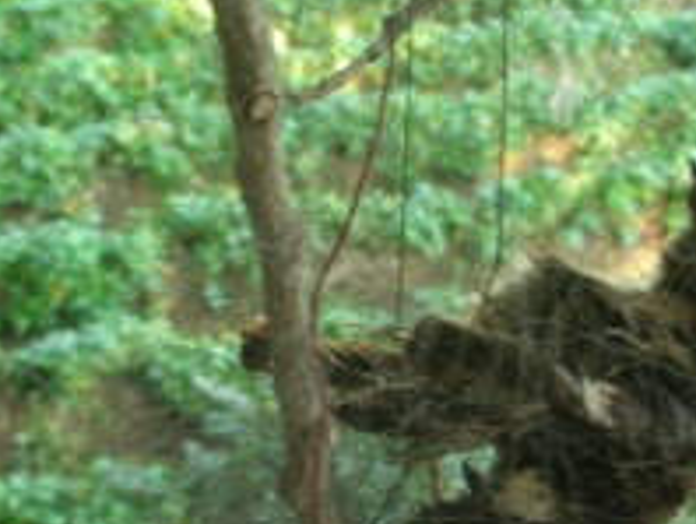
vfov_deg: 18.7
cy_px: 292
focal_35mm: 79
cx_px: 274
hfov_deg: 24.6
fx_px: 1590
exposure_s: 1/28.5
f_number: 3
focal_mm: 5.8
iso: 50
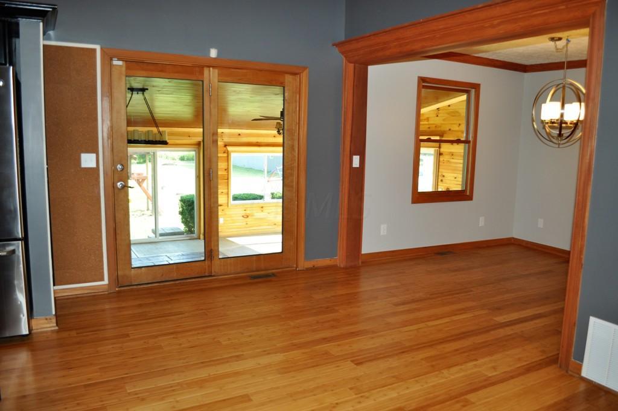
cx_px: 309
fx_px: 463
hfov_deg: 67.4
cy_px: 206
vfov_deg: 47.8
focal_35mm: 27
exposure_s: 1/60
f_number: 4
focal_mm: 18
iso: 400
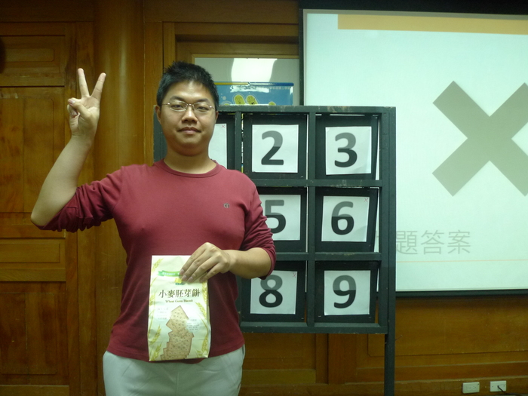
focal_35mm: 24
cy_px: 198
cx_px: 264
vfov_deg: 56.8
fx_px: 366
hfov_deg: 71.6
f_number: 2
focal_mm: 5.1
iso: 320
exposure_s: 1/30
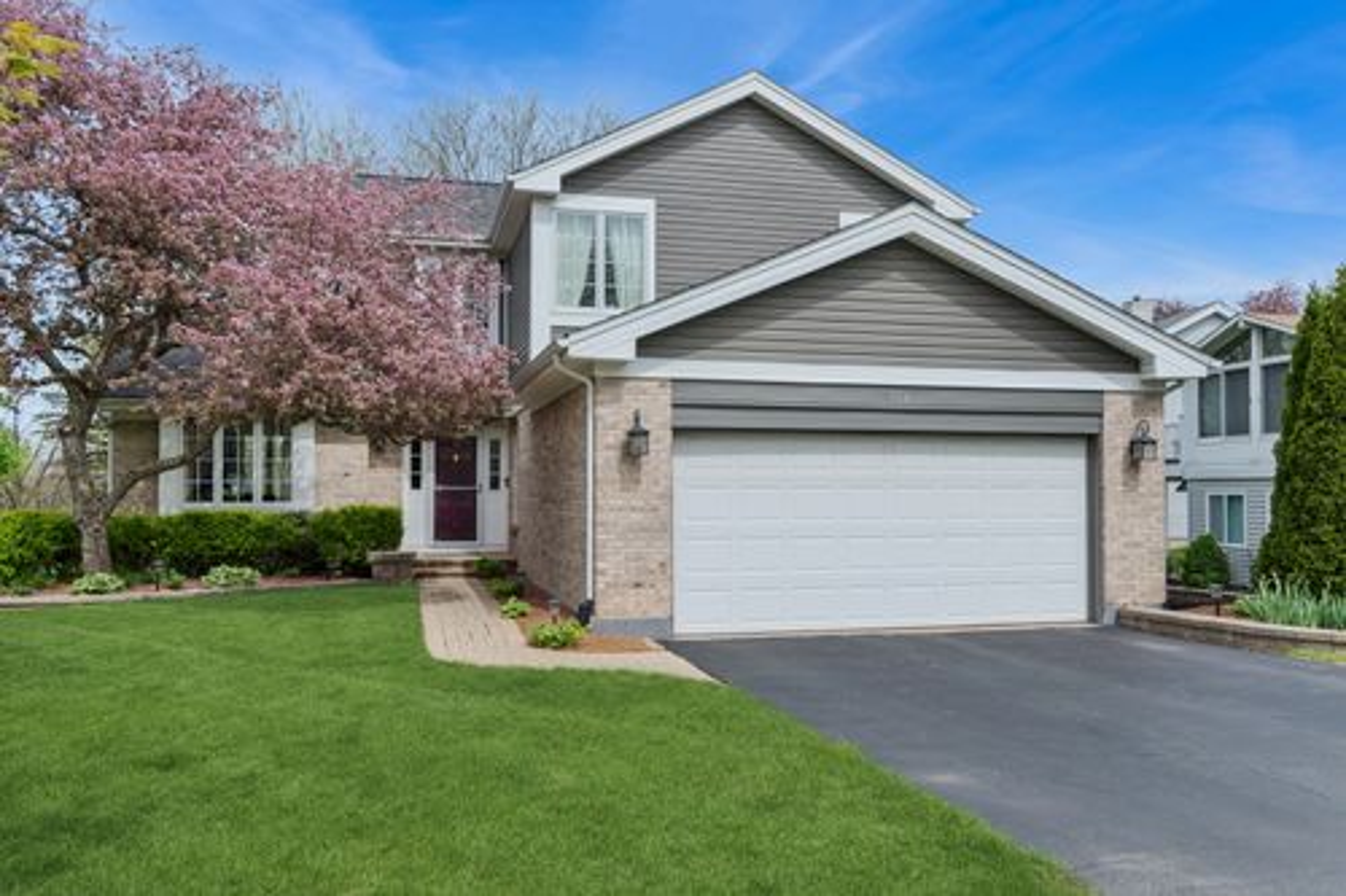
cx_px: 673
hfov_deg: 67.4
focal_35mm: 27
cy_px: 448
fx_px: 1009
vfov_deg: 47.9
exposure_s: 1/500
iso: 250
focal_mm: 18
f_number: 8
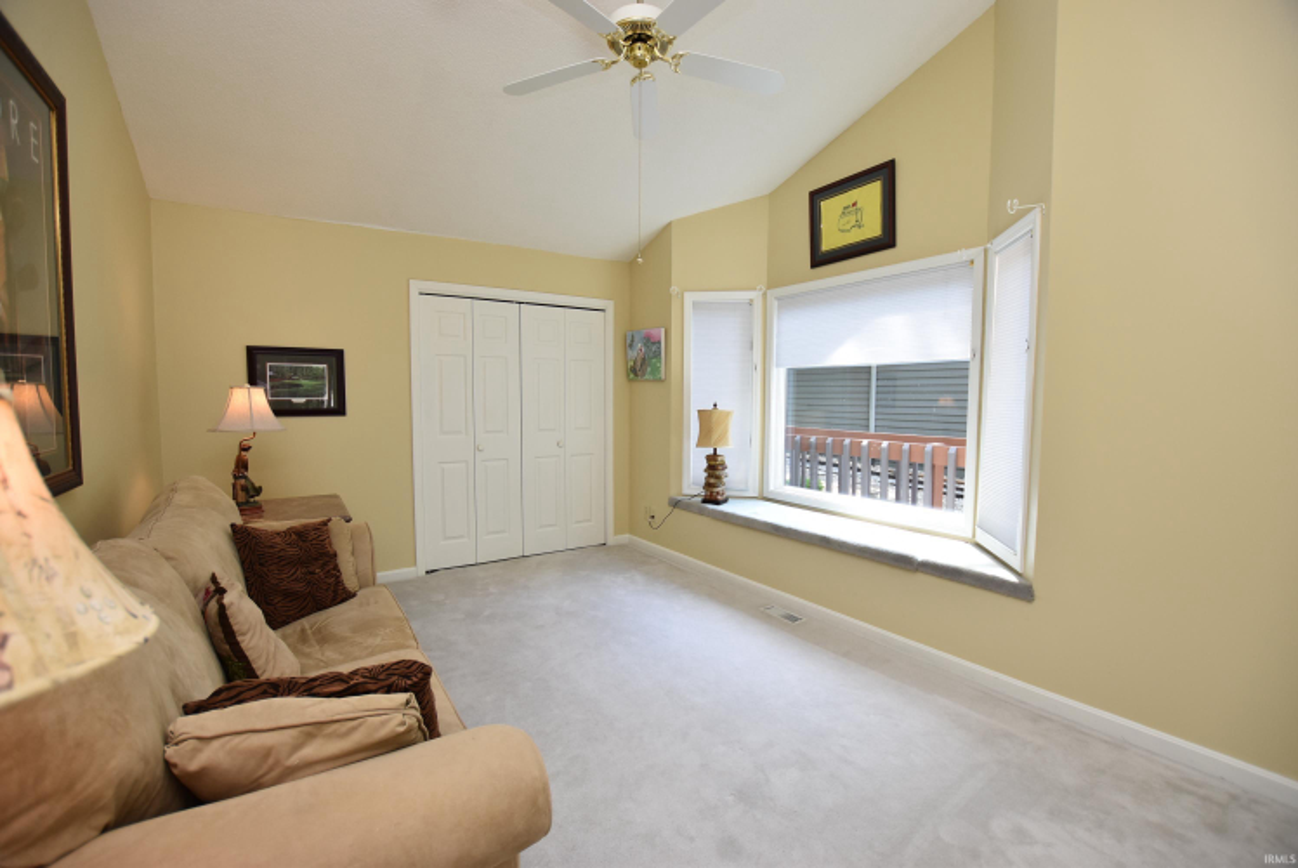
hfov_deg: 100.3
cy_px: 434
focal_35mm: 15
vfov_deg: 77.4
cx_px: 649
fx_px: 541
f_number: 3.5
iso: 400
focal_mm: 10
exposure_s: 1/250
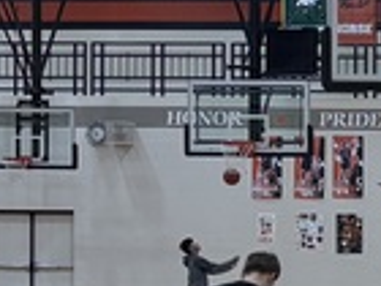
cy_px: 272
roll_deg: +0.2
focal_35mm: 190
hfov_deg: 9.7
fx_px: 2091
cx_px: 770
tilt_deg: -0.7
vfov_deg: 7.8
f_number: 1.6
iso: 100
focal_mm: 5.96
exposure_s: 1/120
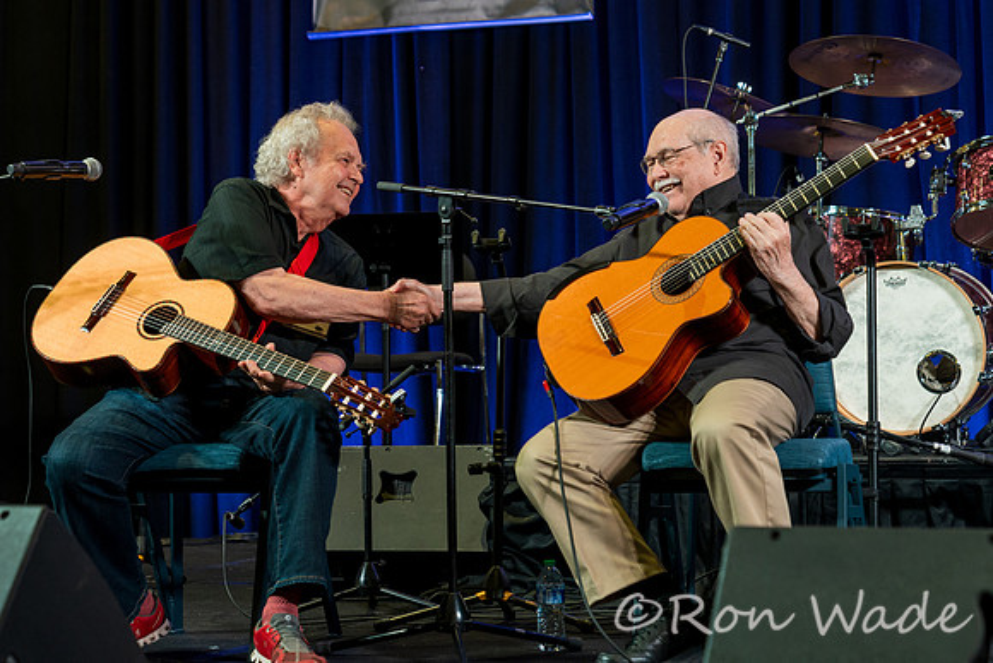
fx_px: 2177
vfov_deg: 17.3
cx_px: 433
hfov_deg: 25.7
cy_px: 289
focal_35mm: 79
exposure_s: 1/160
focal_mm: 70
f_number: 4
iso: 2000
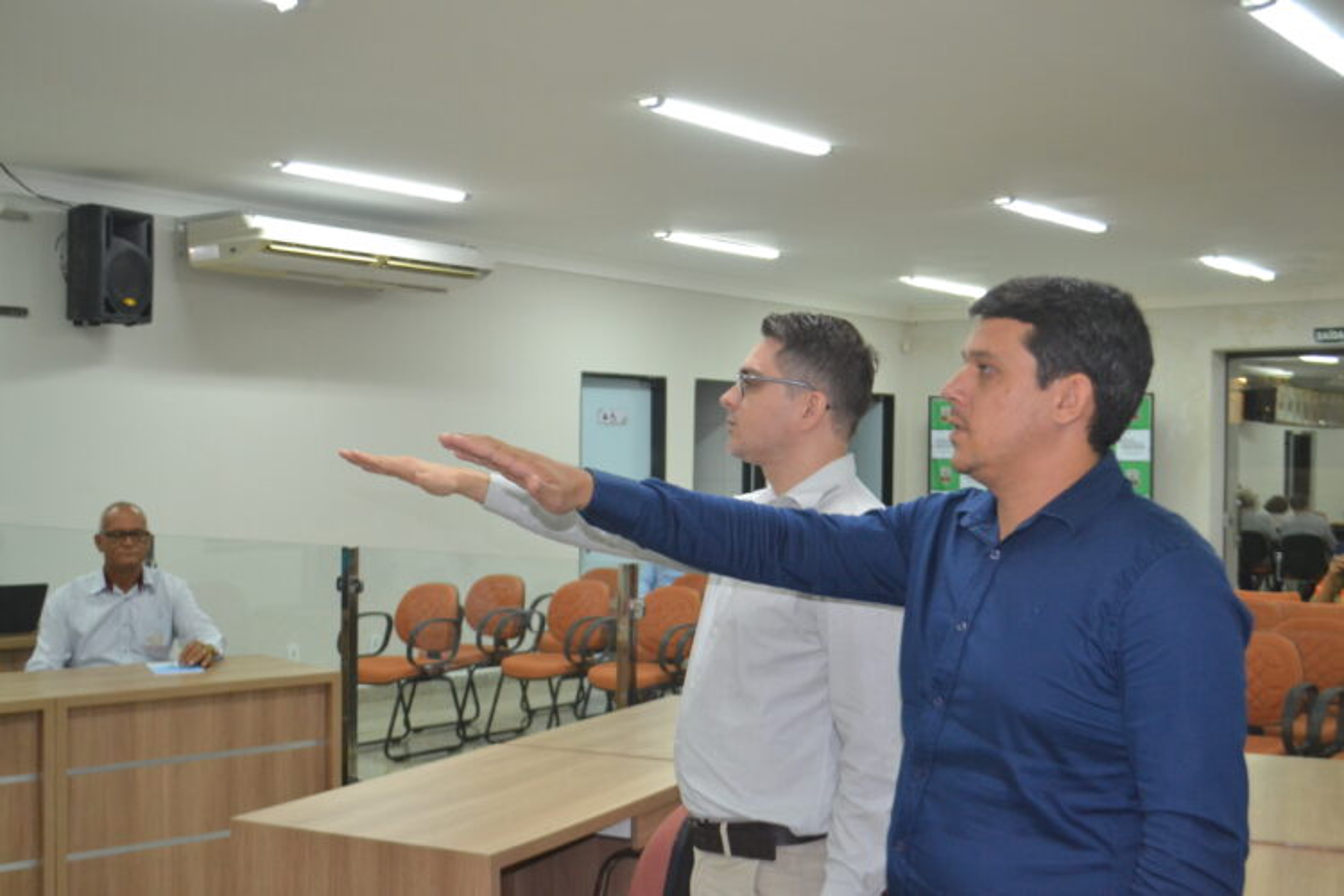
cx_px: 672
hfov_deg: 46.4
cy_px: 448
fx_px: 1568
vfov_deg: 31.9
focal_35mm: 42
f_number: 4.5
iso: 1400
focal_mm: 28
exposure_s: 1/60
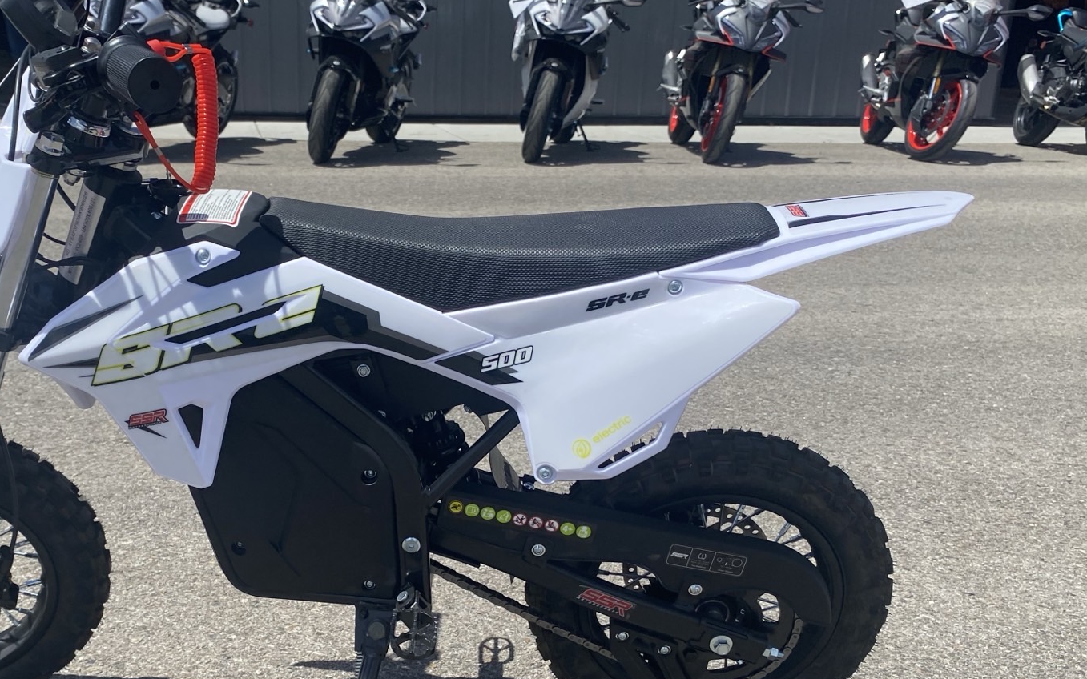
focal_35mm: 39
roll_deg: -1.4
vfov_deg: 32.5
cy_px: 454
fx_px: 1155
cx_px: 406
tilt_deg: -21.0
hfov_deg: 49.9
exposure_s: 1/3497
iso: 32
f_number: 1.8
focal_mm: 4.25
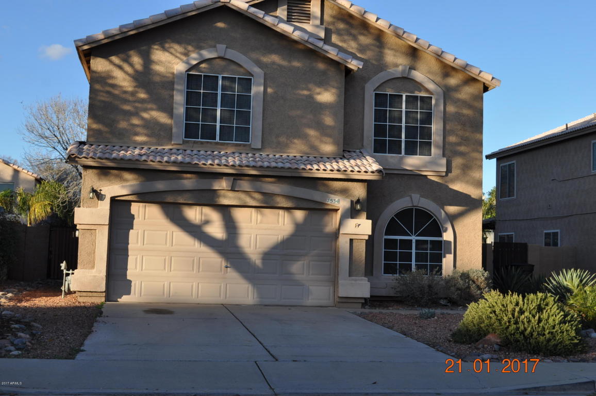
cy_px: 198
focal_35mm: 48
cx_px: 298
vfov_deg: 28.0
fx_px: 794
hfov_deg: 41.2
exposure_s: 1/250
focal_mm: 32
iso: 200
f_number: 8
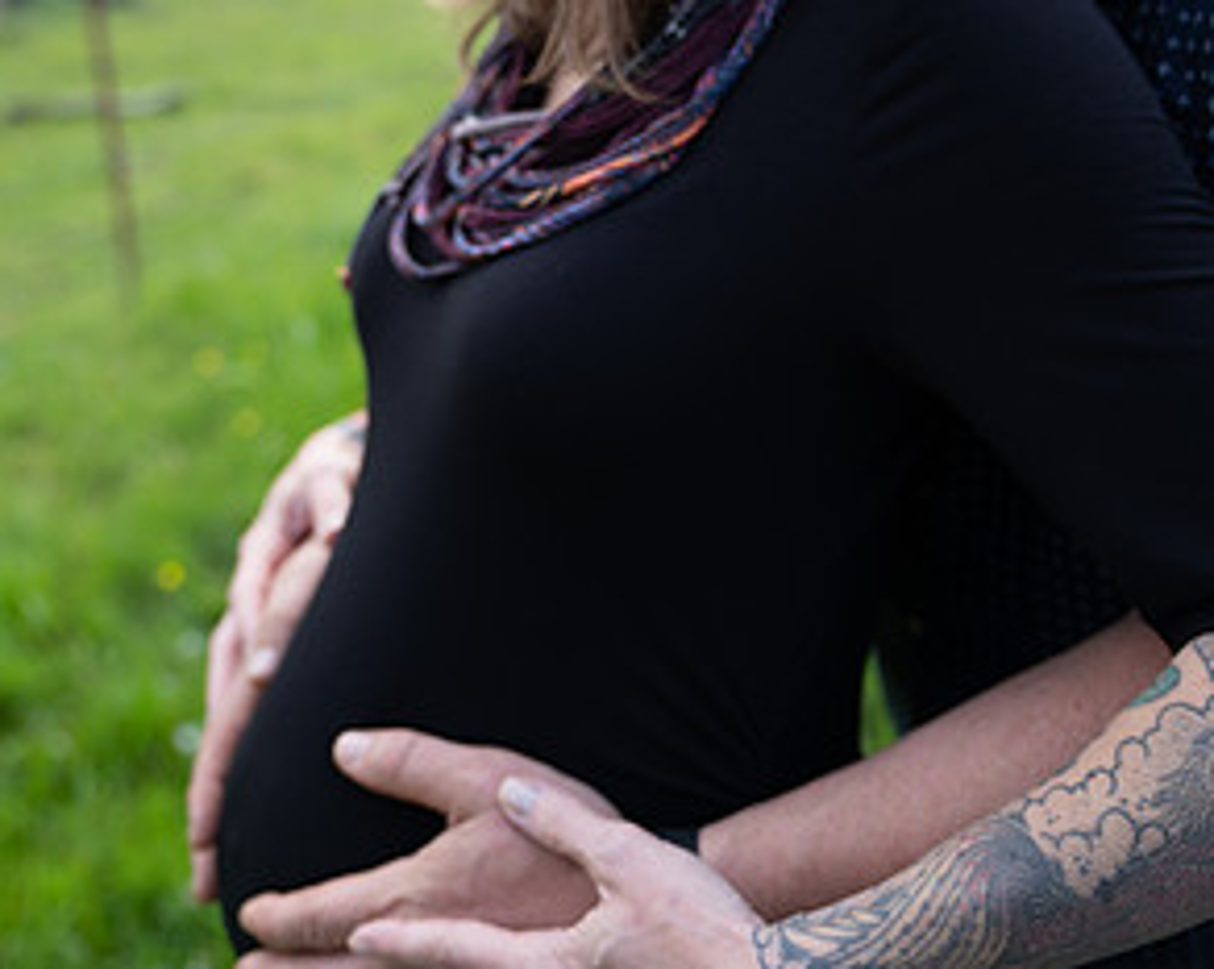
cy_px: 171
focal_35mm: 42
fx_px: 1508
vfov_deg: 34.4
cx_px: 615
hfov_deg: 43.9
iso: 200
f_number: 2.8
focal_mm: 29
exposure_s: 1/250
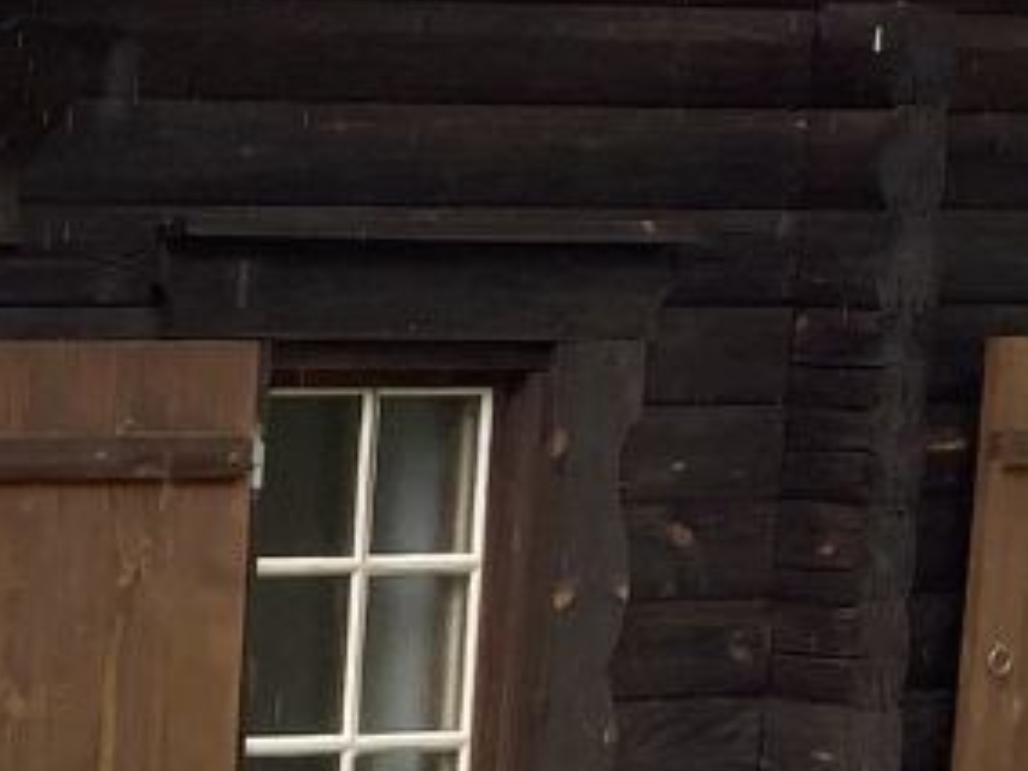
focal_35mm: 202
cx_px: -1419
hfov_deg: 8.9
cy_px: 1003
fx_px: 5999
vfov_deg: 7.3
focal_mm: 3.99
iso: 20
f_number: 1.8
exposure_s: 1/309
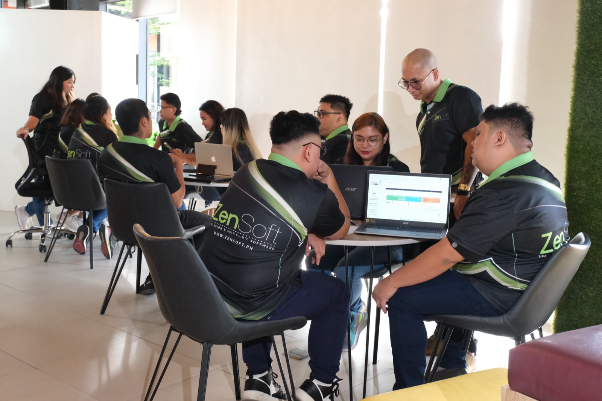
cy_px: 200
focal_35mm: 40
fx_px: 669
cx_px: 301
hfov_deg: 48.5
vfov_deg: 33.4
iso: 8000
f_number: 6.4
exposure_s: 1/160
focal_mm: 26.6
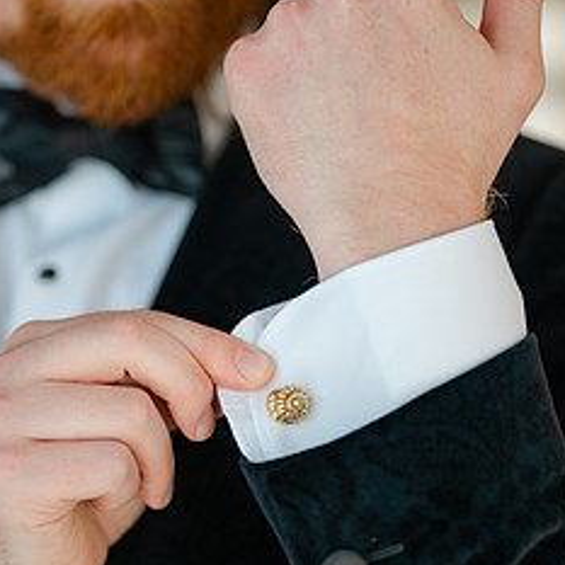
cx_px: 240
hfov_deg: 21.1
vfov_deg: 21.1
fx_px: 1514
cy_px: 325
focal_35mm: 82
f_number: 1.8
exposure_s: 1/500
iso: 64
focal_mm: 50
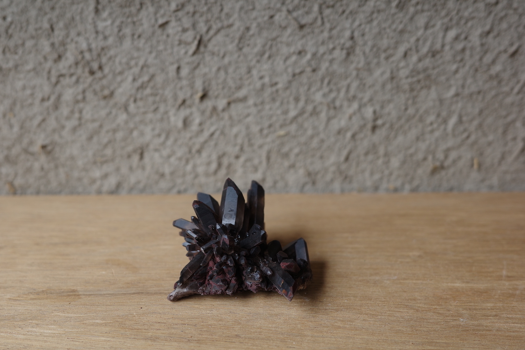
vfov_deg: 29.9
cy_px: 189
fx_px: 656
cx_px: 242
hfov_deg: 43.6
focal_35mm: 45
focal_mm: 26
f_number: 3.2
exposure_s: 1/125
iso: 200
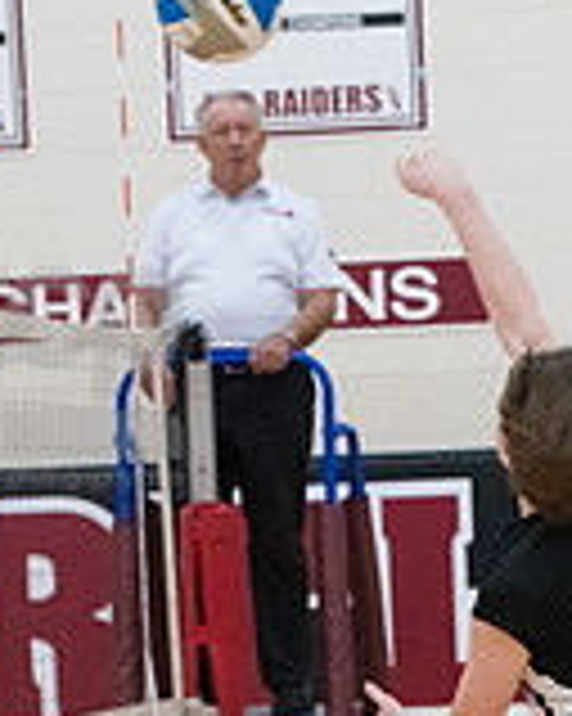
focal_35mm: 229
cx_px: 572
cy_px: 847
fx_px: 4851
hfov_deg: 6.7
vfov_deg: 8.4
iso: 6400
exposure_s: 1/1000
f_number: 4.5
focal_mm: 86
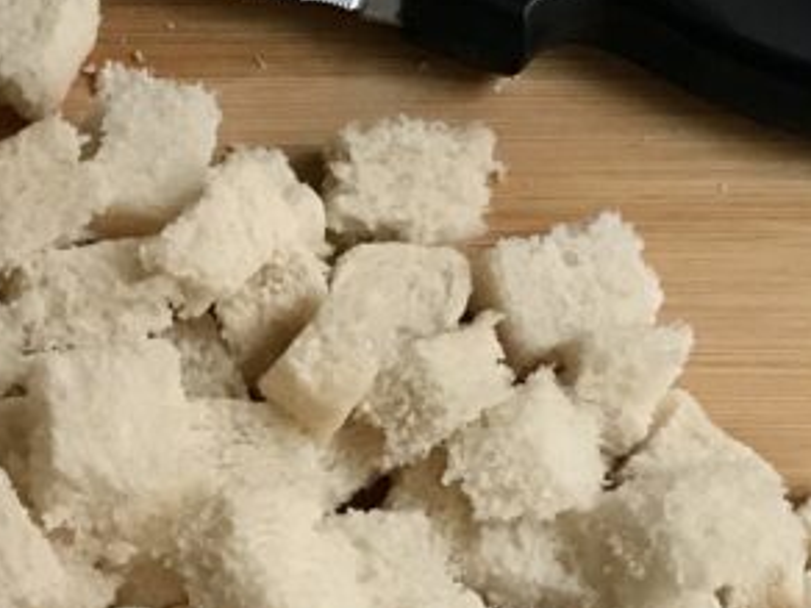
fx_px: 2694
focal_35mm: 115
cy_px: 611
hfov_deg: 16.3
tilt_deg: -72.9
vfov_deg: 12.7
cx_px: -200
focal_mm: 3.99
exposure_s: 1/16
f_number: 1.8
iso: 64
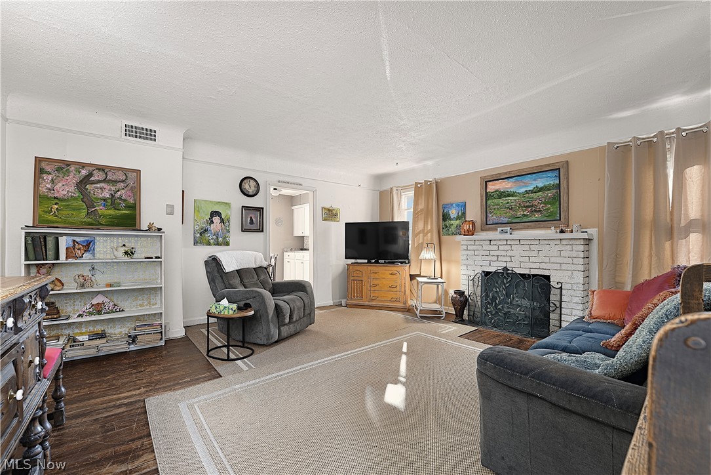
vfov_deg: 81.2
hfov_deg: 104.2
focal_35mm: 14
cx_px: 356
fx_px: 277
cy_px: 238
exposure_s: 1.6
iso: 250
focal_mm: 14
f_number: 8
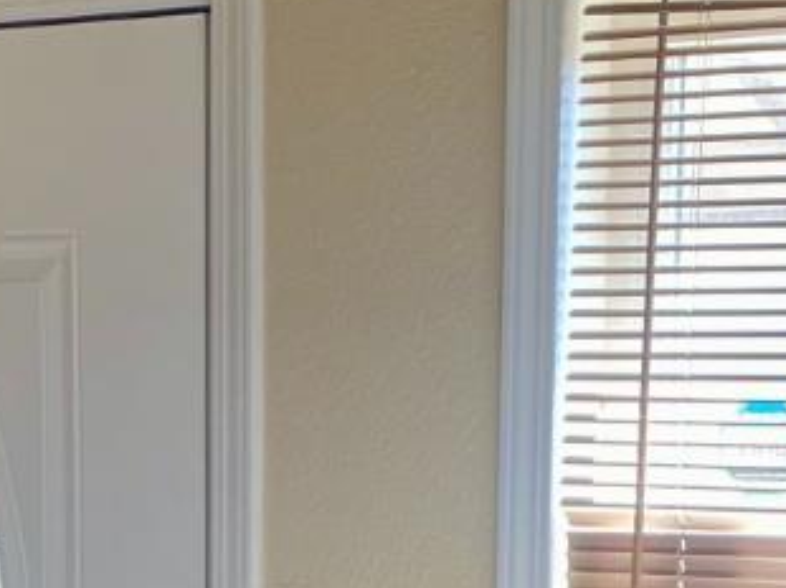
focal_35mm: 126
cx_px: 568
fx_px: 2859
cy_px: 985
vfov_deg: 11.1
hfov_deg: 15.6
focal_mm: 4.25
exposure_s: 1/120
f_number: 1.8
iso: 125
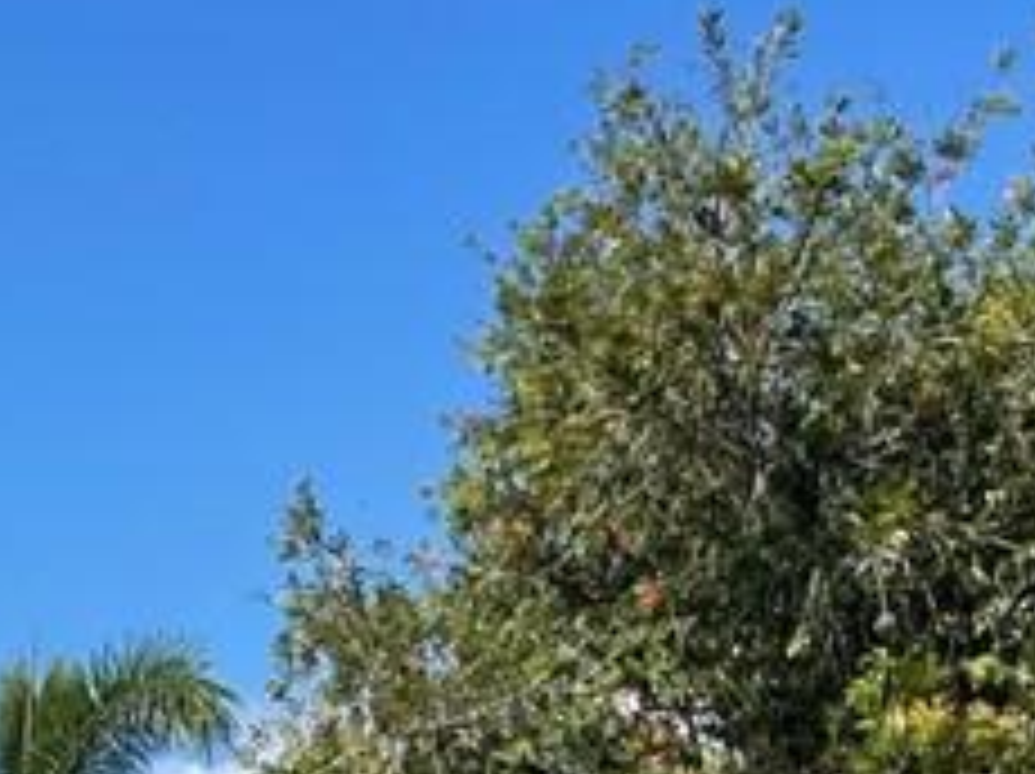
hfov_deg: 14.2
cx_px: -1030
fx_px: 3465
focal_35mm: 116
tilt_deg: +6.7
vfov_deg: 12.4
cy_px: 968
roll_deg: -1.2
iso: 32
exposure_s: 1/3922
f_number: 1.6
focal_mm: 5.1
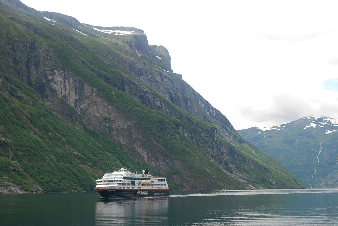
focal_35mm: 45
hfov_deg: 43.6
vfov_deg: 29.9
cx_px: 169
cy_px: 113
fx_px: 423
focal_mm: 30
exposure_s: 1/320
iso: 100
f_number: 4
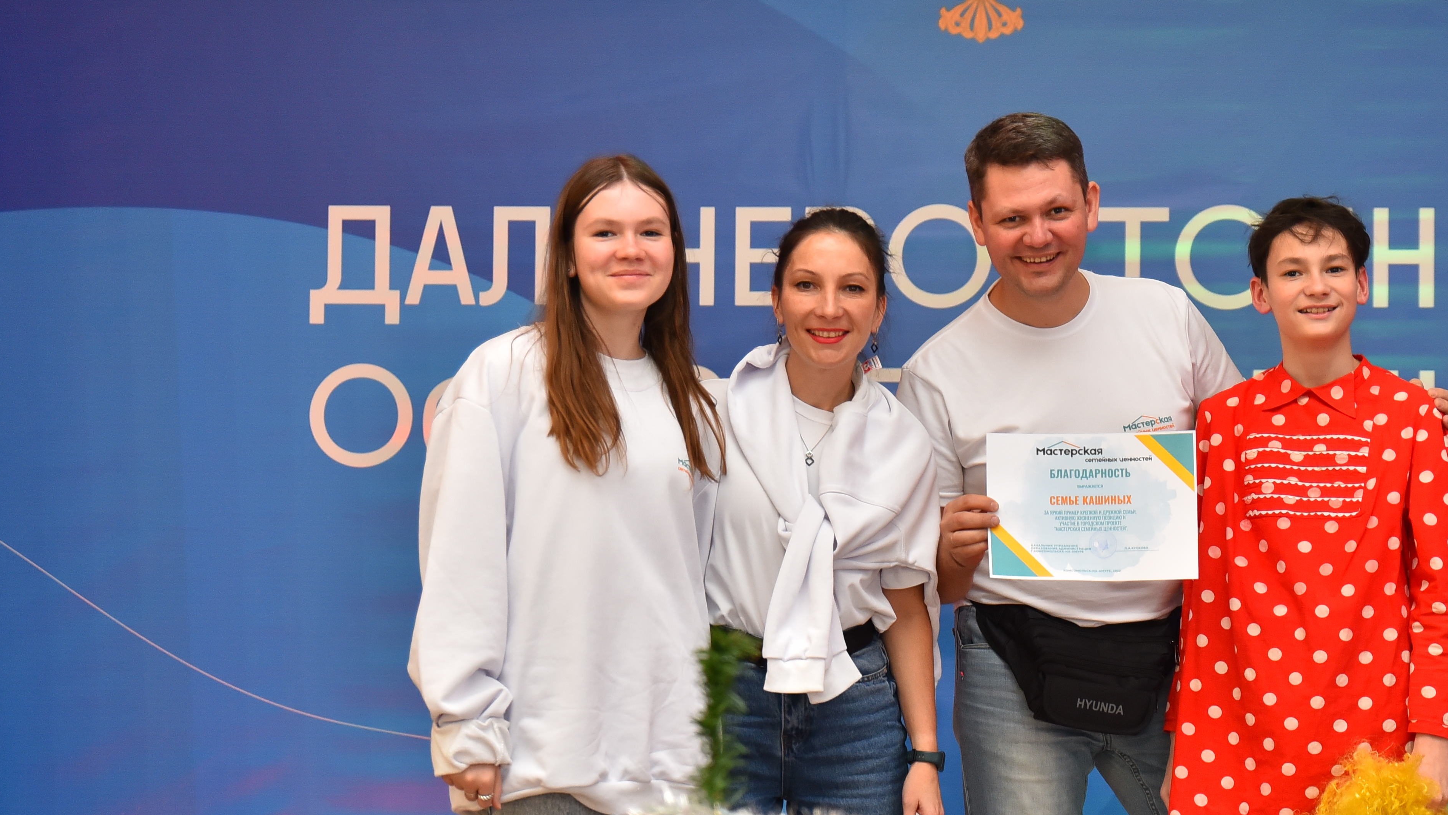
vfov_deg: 15.6
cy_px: 628
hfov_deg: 27.3
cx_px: 987
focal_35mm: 77
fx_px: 2957
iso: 1000
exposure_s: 1/250
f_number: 3.2
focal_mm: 46
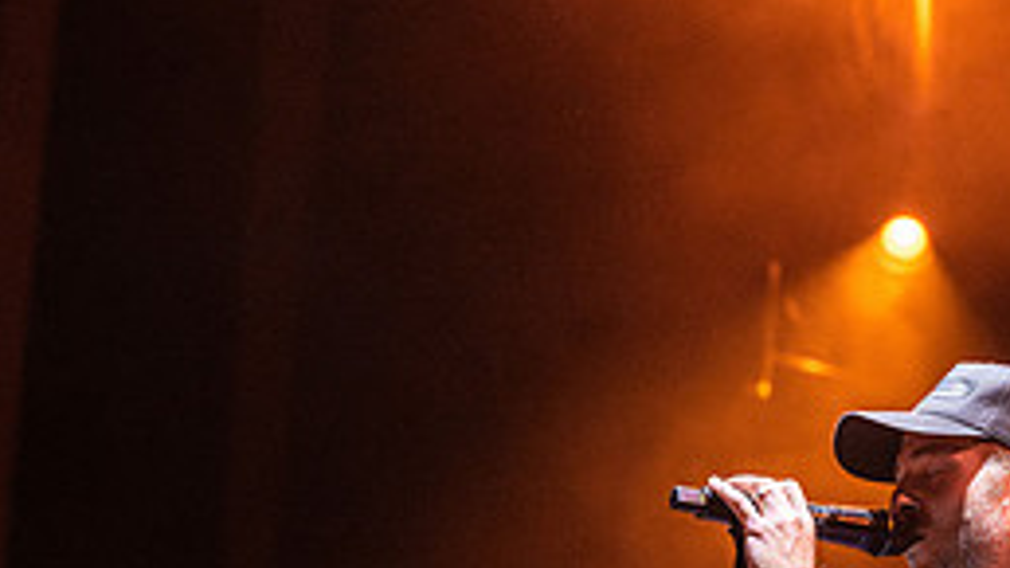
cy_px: 595
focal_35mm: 187
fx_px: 5007
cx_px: 865
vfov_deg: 6.5
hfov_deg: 11.5
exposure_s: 1/640
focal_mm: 70
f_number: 3.5
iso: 3200
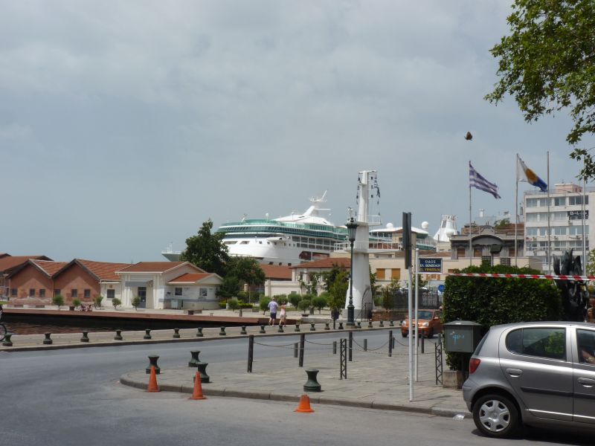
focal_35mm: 46
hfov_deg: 41.2
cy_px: 223
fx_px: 791
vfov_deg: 31.5
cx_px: 298
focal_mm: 8.2
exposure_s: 1/500
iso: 80
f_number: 6.3
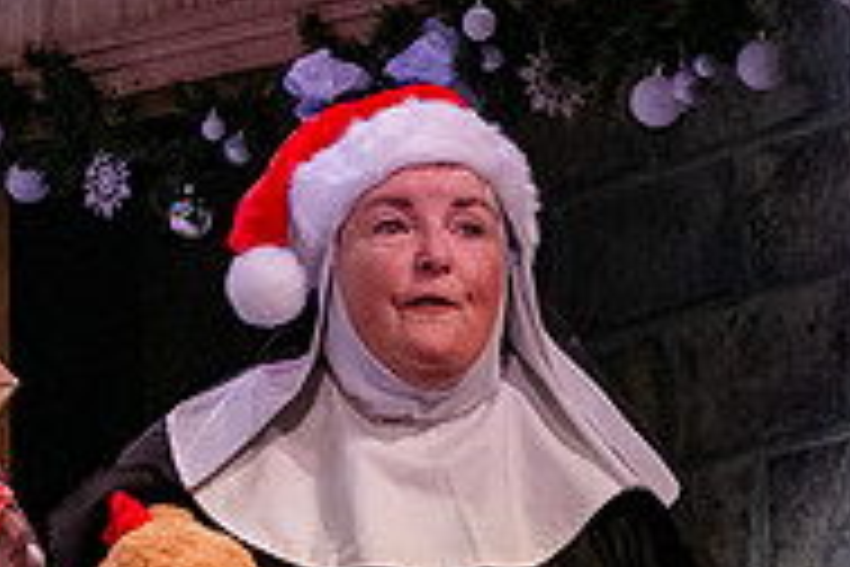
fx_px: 5643
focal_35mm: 239
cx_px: -36
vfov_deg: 5.7
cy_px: 565
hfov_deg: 8.6
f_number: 4
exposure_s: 1/1000
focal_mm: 52
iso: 8000
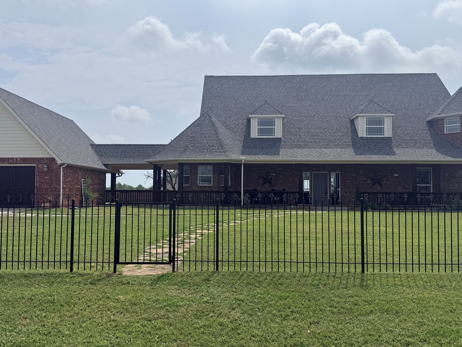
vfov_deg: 44.2
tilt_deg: +3.1
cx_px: 219
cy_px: 173
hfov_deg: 56.8
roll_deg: -0.3
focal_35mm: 32
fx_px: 427
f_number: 1.78
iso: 80
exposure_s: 1/14286
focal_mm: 6.76
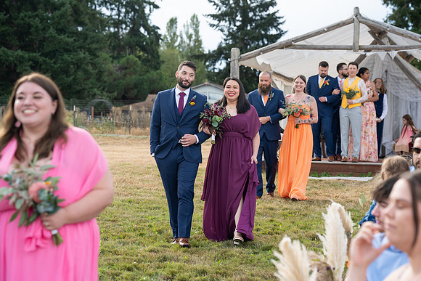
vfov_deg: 16.1
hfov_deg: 23.9
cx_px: 210
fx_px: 994
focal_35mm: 85
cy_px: 140
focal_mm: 85
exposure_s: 1/800
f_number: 4.5
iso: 400
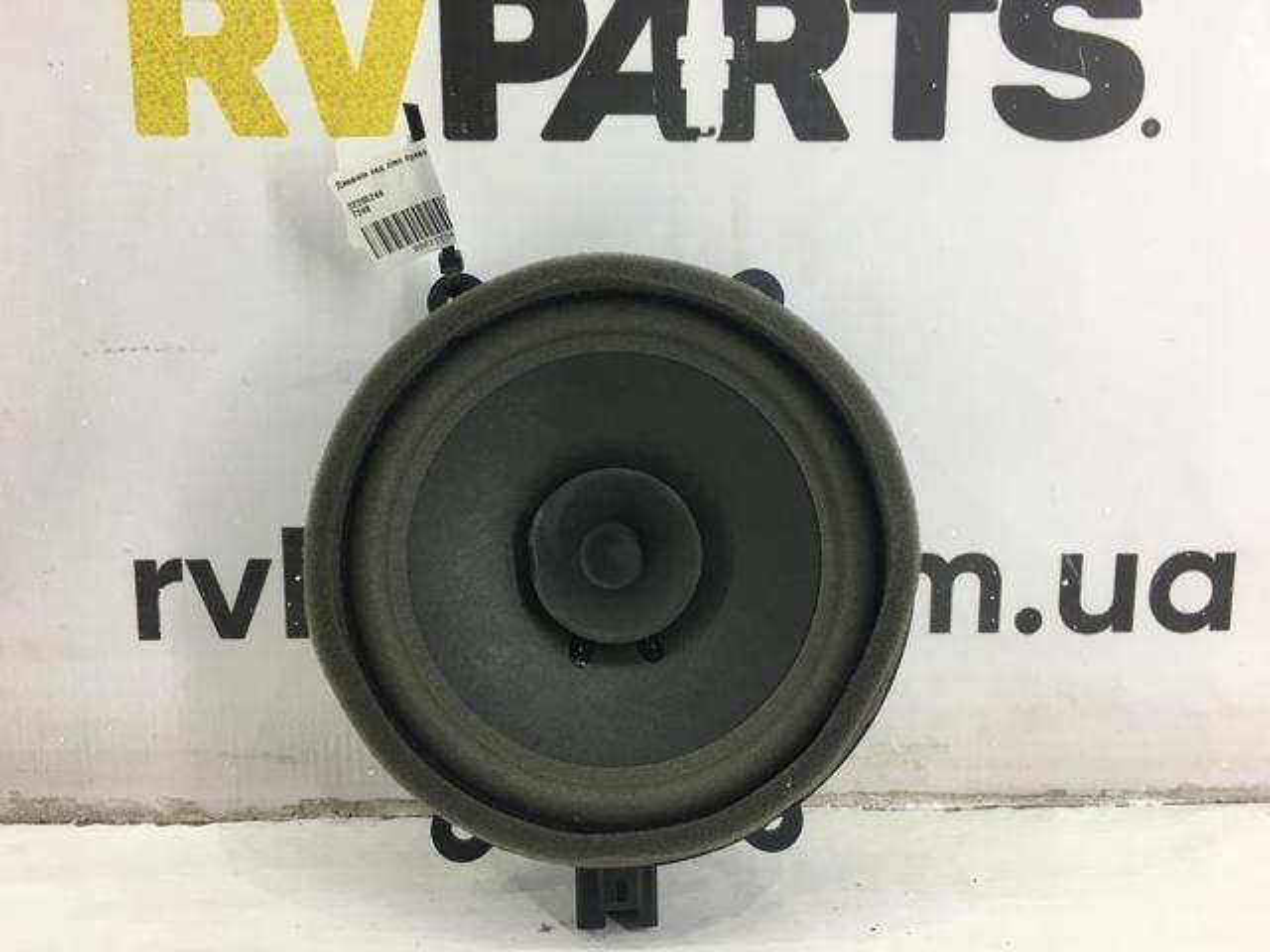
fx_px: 1064
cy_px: 476
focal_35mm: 29
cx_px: 635
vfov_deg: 48.2
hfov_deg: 61.7
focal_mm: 4.15
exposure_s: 1/33
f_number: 2.2
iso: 25
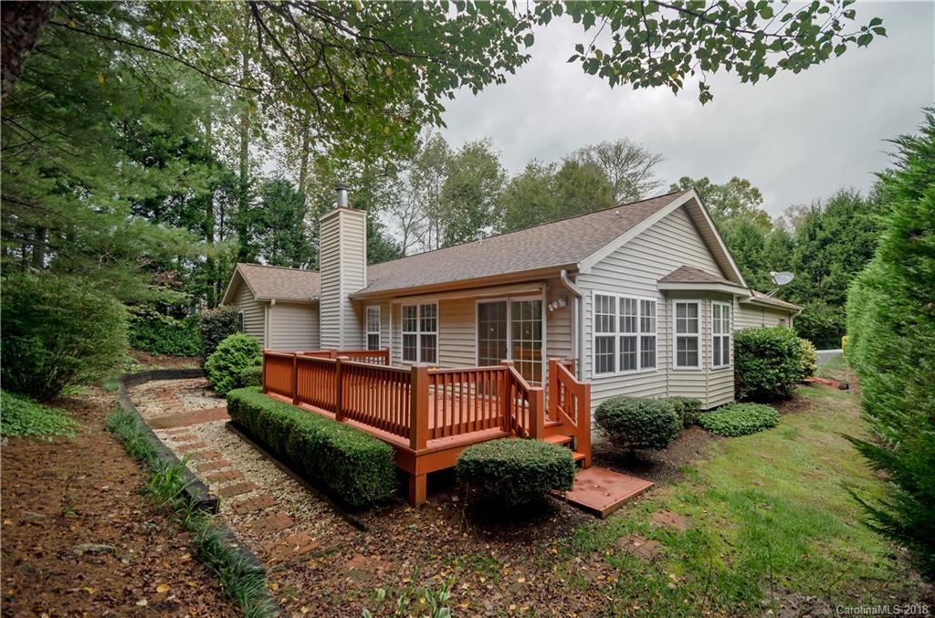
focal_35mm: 15
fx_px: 389
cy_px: 309
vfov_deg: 77.0
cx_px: 468
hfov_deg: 100.5
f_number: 7.1
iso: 200
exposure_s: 1/320
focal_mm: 10
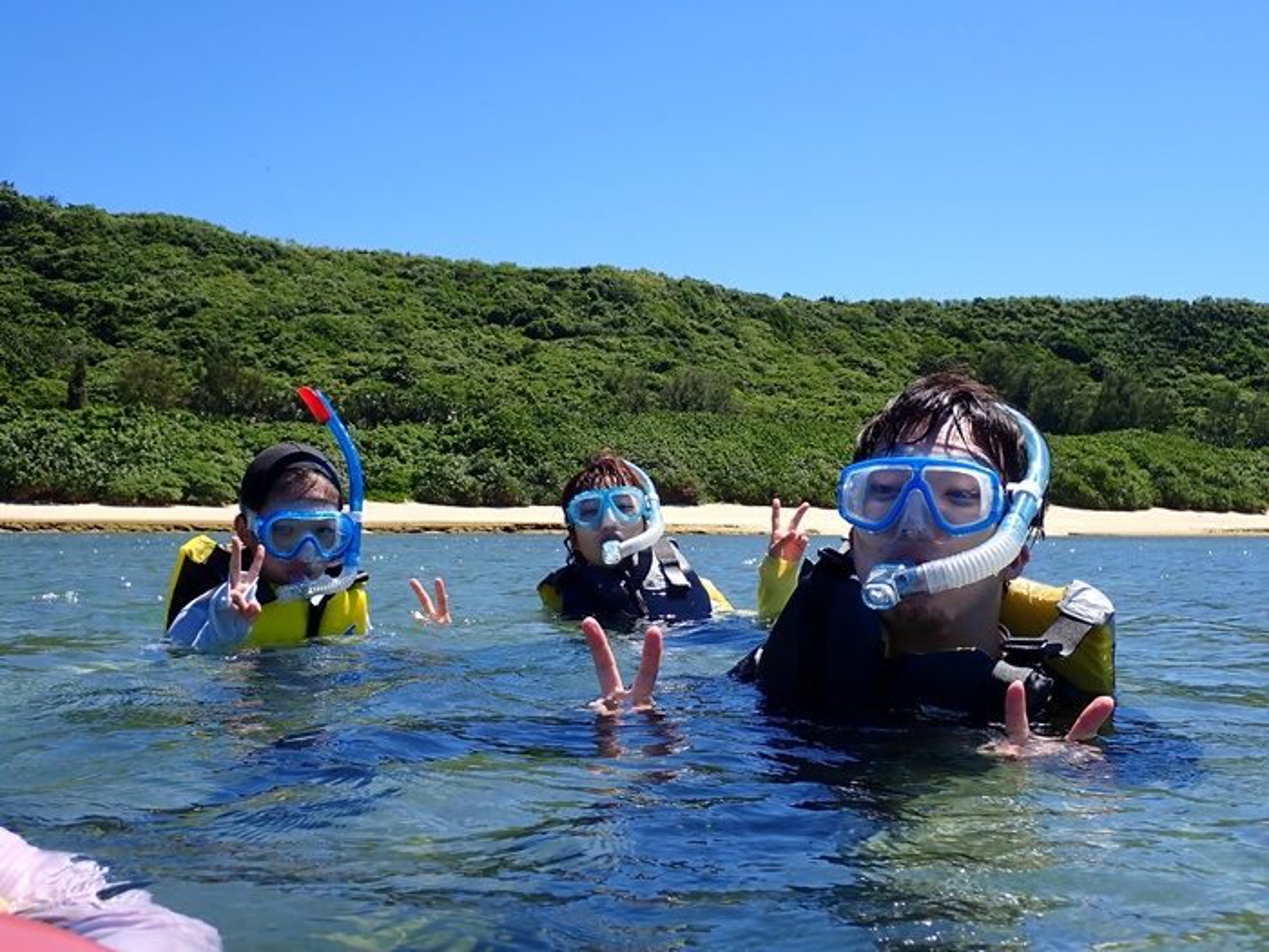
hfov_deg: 45.8
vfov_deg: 35.1
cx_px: 634
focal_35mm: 41
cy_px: 476
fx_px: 1503
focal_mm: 7.31
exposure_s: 1/800
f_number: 4
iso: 100
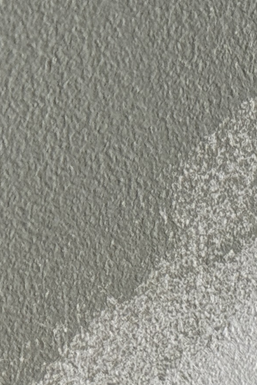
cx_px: 465
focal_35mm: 228
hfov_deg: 5.9
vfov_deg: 8.8
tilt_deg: -52.2
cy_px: 562
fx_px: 2440
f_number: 1.78
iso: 50
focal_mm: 6.76
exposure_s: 1/132
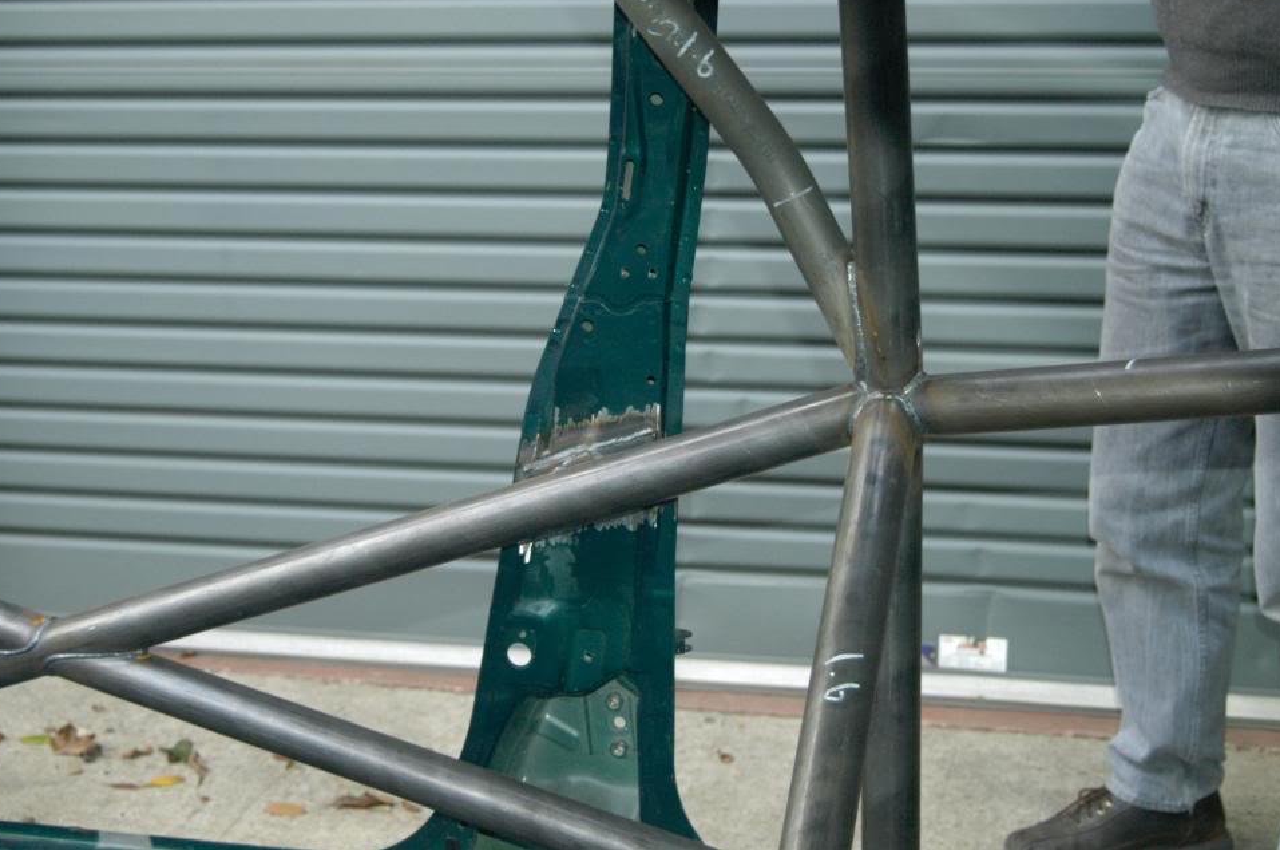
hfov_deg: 32.9
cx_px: 622
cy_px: 396
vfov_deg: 22.2
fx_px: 2166
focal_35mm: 61
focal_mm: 38
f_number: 5
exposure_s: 1/80
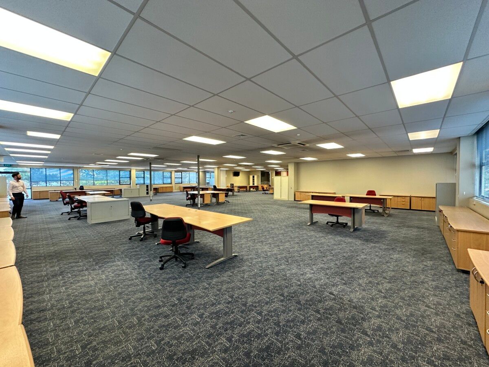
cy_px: 184
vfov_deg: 85.7
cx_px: 244
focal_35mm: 14
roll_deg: +0.6
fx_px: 198
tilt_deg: -1.0
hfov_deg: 102.1
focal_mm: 2.22
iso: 250
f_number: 2.2
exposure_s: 1/100
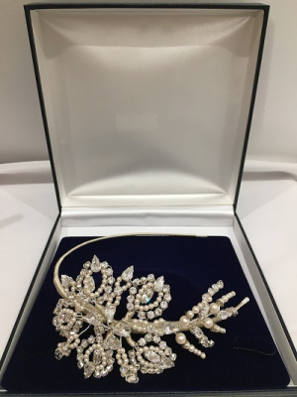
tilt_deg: -30.7
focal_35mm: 29
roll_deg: +1.0
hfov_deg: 48.2
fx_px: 332
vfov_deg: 61.7
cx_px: 148
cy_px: 198
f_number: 2.2
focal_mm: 4.15
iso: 80
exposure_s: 1/33
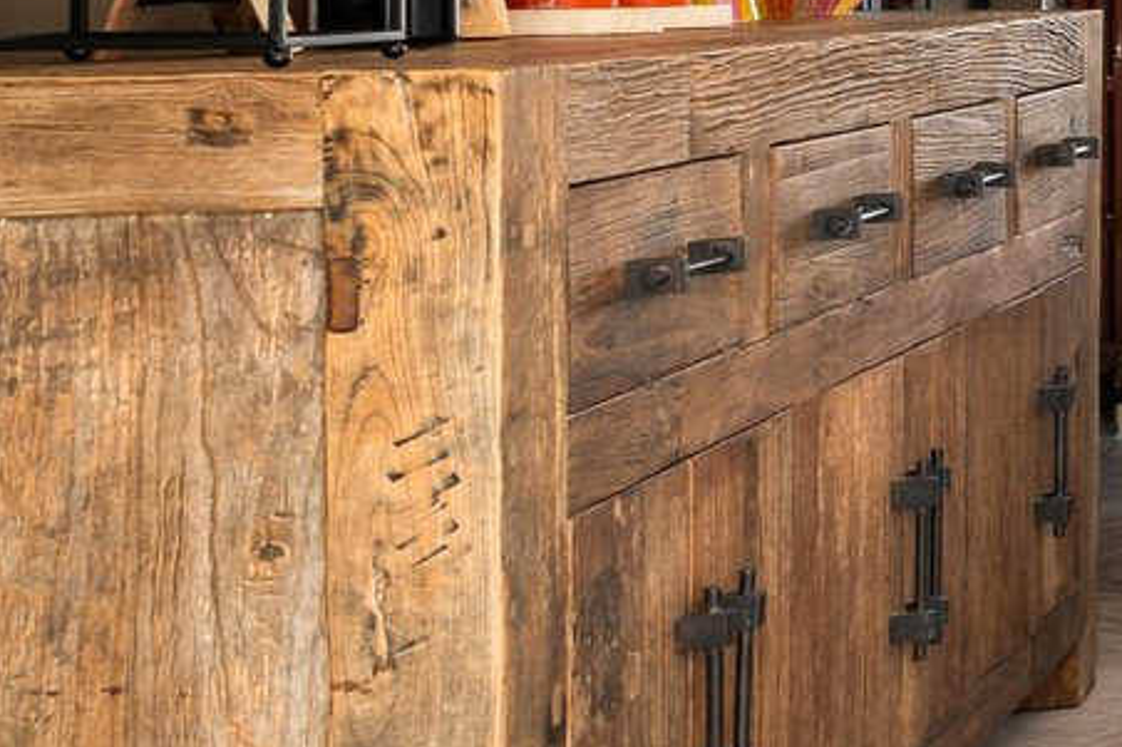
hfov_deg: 13.4
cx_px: 2954
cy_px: -60
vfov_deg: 15.7
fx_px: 2648
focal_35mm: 85
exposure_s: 1/5
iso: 200
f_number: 11
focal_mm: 16
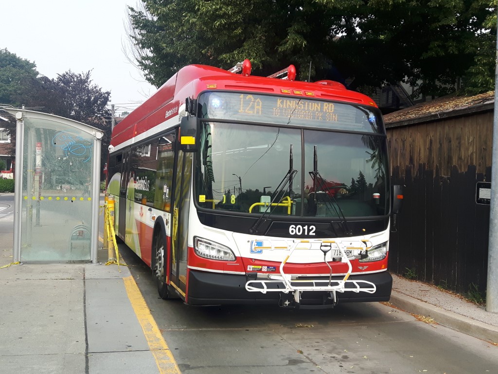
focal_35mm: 31
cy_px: 187
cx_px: 249
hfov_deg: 58.4
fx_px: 446
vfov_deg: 45.4
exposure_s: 1/418
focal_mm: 3.7
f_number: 1.9
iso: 40
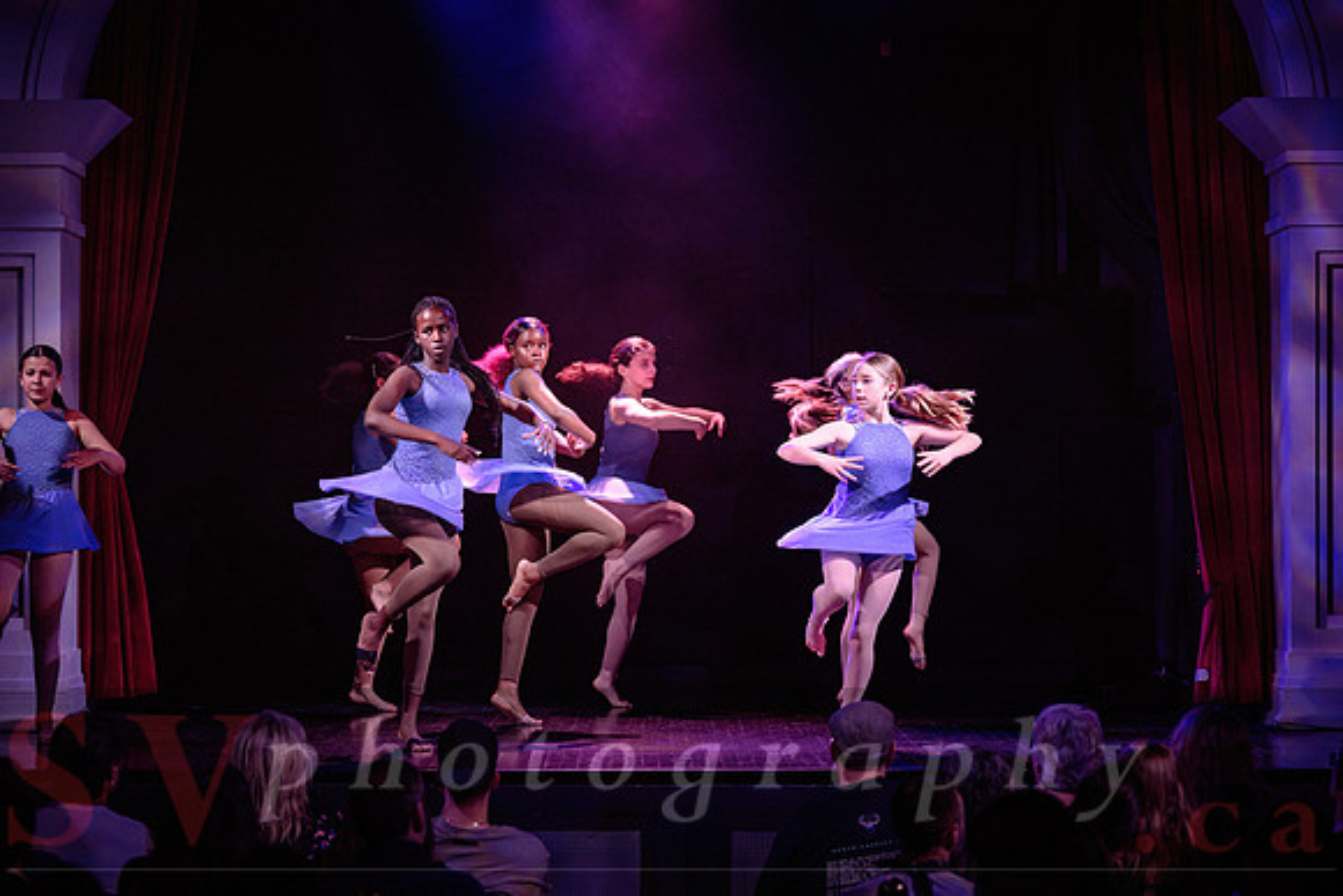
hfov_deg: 19.9
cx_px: 686
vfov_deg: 13.4
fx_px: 3823
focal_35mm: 102
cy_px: 456
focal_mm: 100
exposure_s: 1/200
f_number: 2.8
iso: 1600
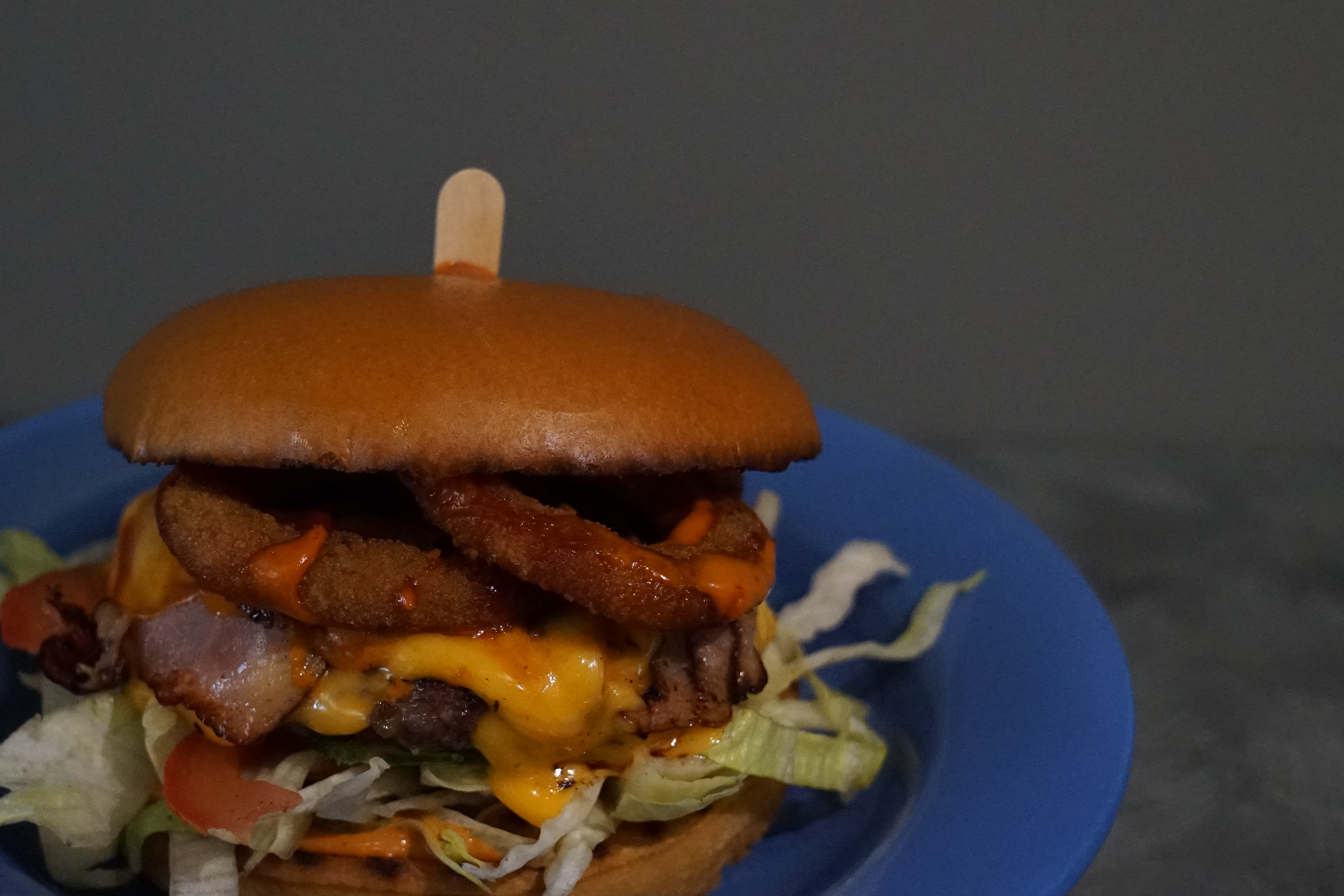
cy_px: 548
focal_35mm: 49
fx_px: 1830
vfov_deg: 27.5
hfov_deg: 40.0
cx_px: 484
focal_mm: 25
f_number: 3.5
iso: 8000
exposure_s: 1/640
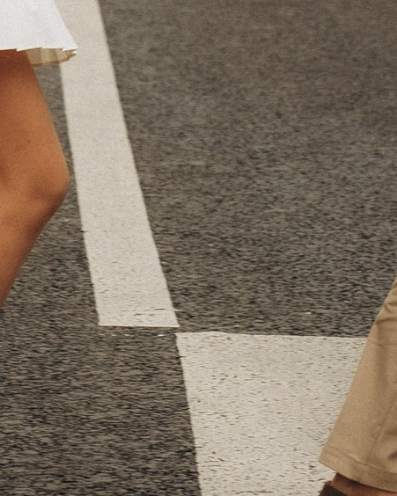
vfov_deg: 5.9
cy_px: -591
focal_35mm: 319
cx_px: 217
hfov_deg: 4.9
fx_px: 4686
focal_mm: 50
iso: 125
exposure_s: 1/500
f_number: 3.2
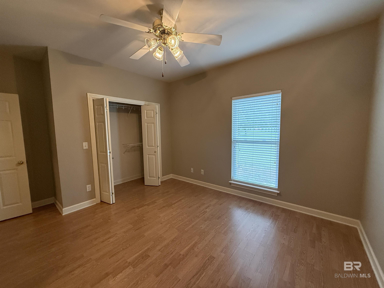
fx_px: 155
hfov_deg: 102.1
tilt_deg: -5.0
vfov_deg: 85.7
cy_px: 144
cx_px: 192
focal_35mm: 14
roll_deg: +1.5
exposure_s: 1/120
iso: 400
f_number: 2.2
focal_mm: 2.22
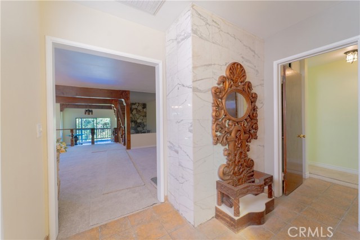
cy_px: 120
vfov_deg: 81.2
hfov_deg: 104.2
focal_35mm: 14
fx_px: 140
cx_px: 180
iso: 160
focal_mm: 14
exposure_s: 1/30
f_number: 6.3
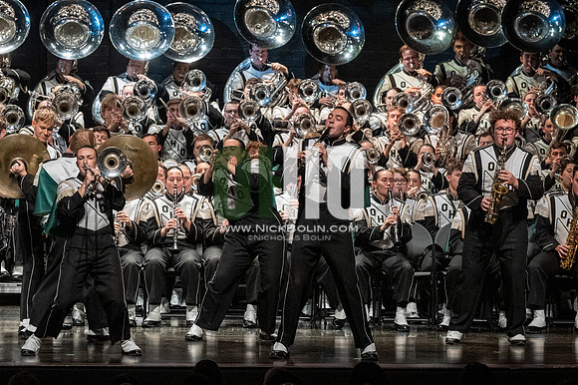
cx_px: 289
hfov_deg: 9.5
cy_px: 192
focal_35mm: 217
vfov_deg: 6.3
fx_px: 3482
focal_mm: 145
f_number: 4
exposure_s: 1/500
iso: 4000
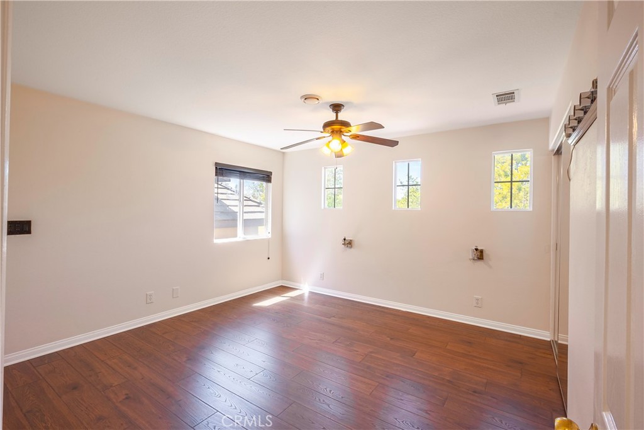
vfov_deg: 73.8
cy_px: 215
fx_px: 286
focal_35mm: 16
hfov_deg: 96.7
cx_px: 322
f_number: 22
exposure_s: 1/3
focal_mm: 16
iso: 50
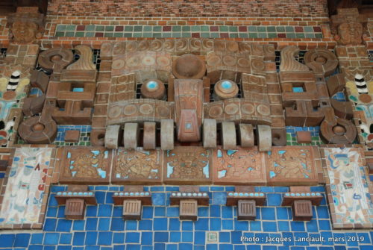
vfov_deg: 30.9
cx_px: 186
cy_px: 125
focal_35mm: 44
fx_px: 451
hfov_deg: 44.9
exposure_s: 1/60
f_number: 4
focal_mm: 29
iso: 500
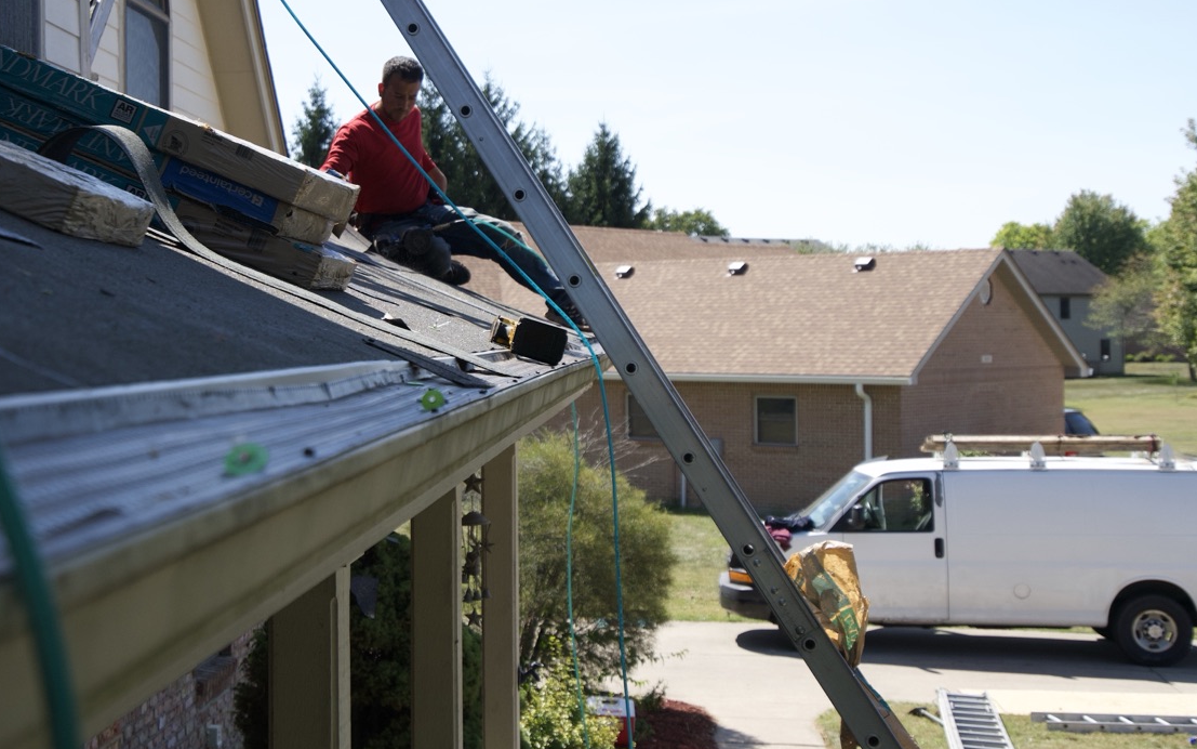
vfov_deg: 22.3
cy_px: 300
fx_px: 1892
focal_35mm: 58
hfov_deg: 34.8
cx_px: 412
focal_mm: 35
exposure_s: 1/2000
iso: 500
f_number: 4.5
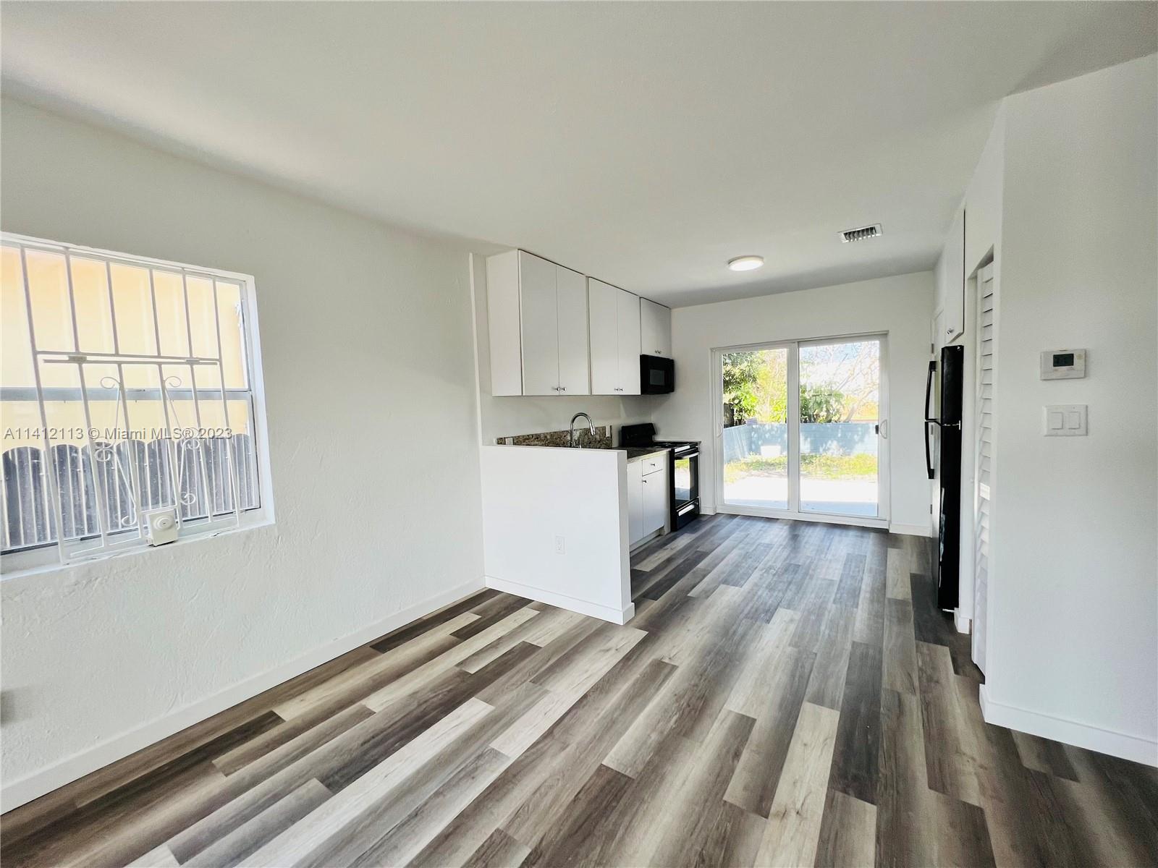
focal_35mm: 13
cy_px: 434
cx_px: 579
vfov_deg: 89.9
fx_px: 435
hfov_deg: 106.2
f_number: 1.8
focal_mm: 1.57
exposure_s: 1/122
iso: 64
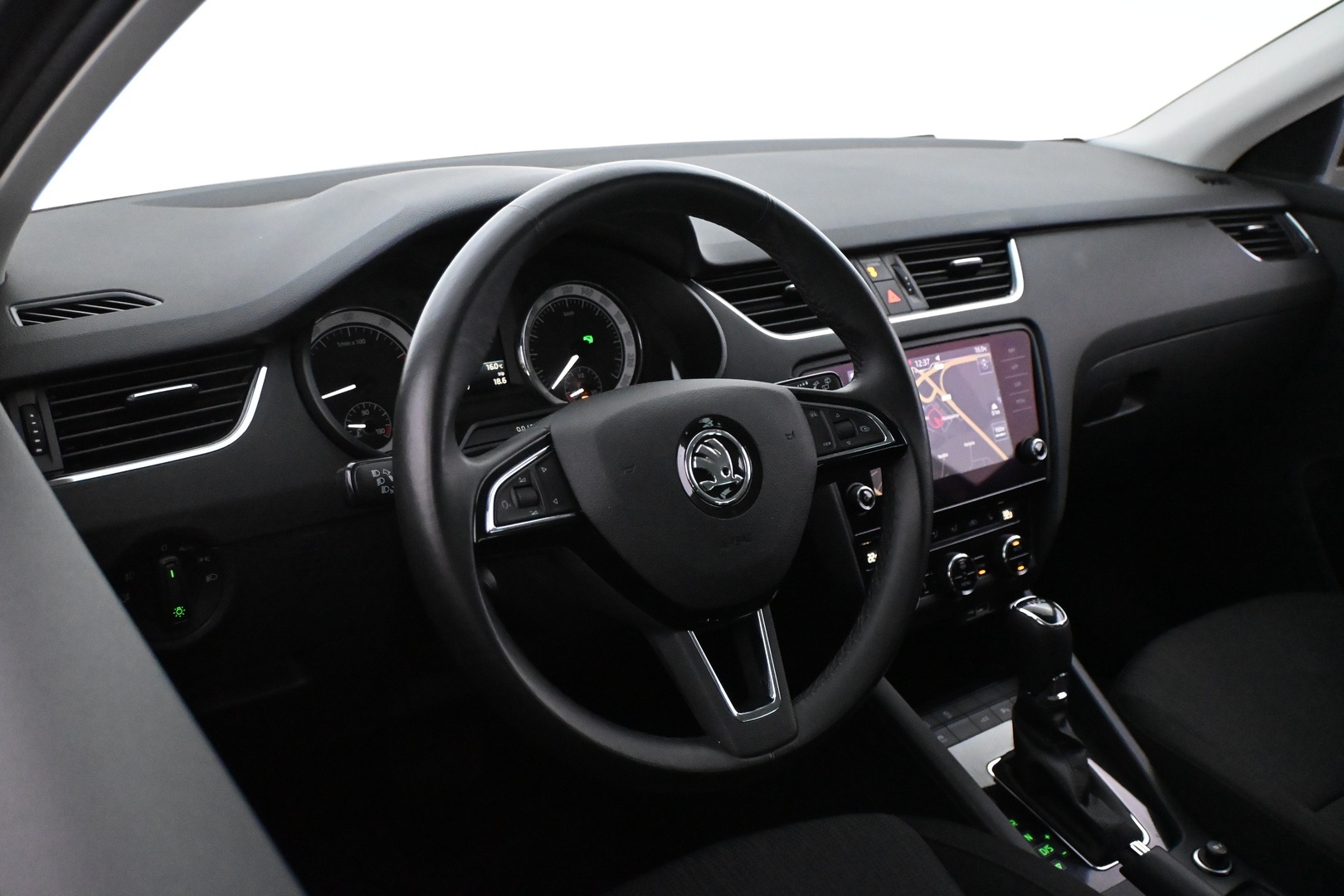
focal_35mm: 34
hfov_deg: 56.1
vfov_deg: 39.1
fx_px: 1260
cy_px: 448
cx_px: 672
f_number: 4
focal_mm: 22.5
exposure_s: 1/60
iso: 7200
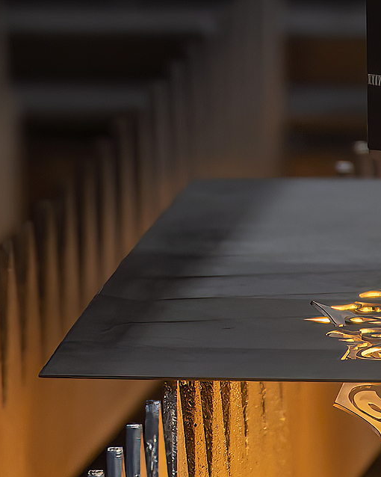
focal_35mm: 938
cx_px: 548
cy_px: 243
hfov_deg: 1.6
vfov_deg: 2.1
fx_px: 13228
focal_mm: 250
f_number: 6.3
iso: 1250
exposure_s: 1/30
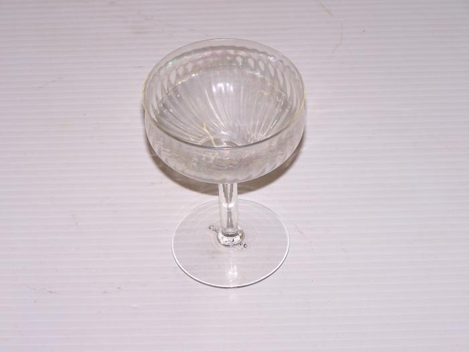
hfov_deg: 15.4
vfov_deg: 11.6
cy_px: 176
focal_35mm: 128
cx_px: 234
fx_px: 1734
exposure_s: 1/60
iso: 80
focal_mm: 21.2
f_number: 3.2
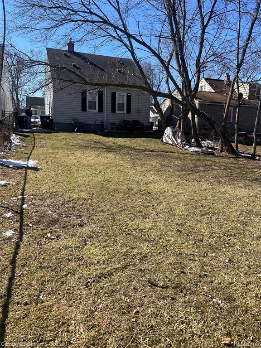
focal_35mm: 26
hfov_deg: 53.1
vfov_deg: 67.3
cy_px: 174
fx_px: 261
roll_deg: -0.8
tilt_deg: -9.6
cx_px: 130
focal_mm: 5.7
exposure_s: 1/2762
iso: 50
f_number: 1.5
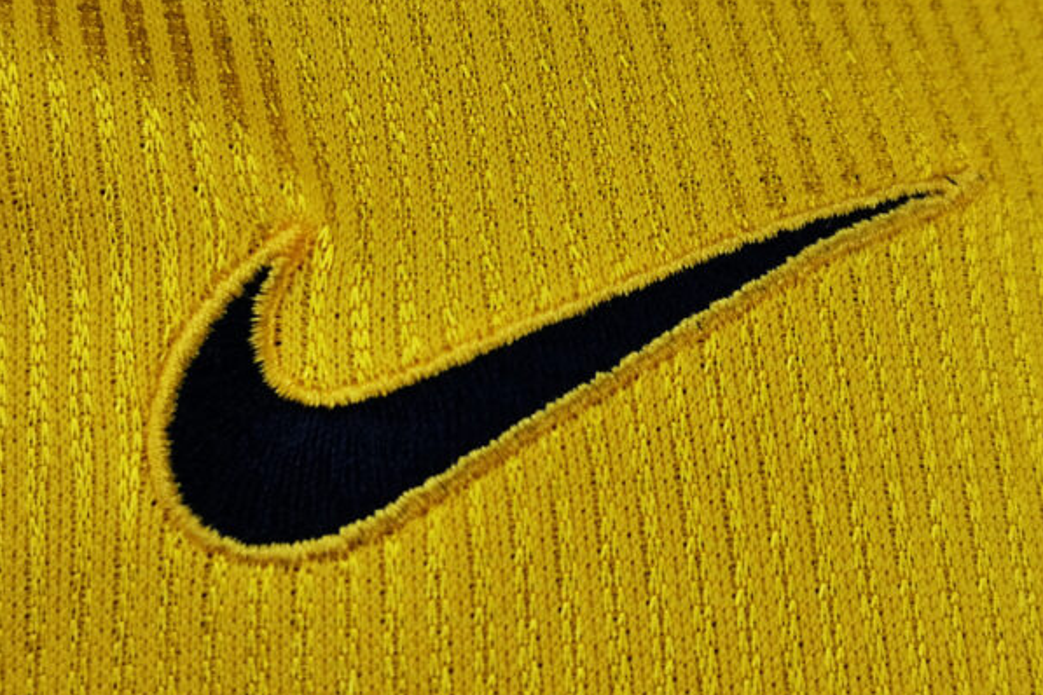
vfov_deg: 19.5
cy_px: 330
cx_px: 521
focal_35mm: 70
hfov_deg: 28.8
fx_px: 2028
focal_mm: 5.58
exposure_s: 1/90
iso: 64
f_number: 1.8
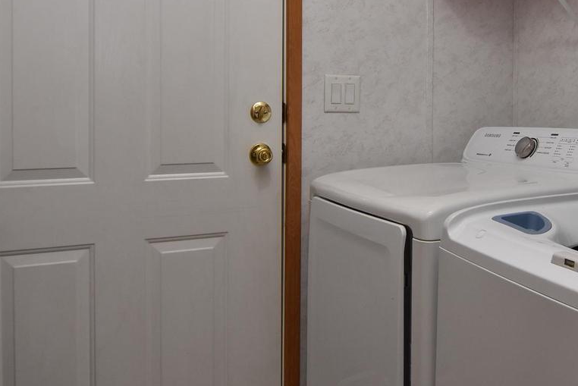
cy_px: 115
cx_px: 397
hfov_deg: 54.4
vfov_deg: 38.3
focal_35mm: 34
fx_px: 546
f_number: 7.1
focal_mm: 12
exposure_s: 1/60
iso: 800
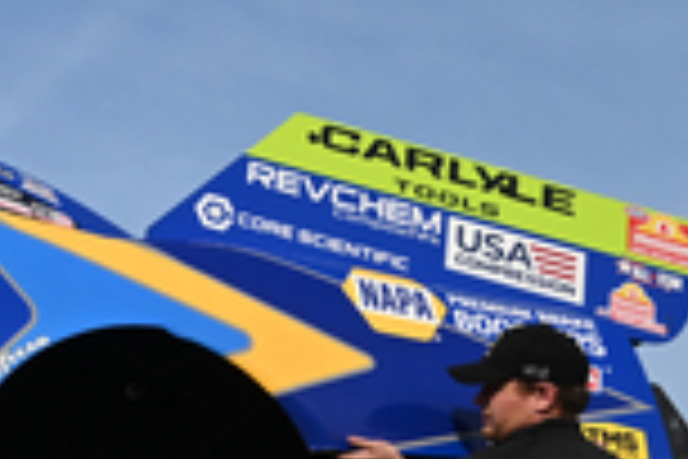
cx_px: -594
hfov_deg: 16.4
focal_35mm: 102
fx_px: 1949
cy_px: 374
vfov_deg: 13.3
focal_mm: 20
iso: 200
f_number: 9
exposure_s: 1/500
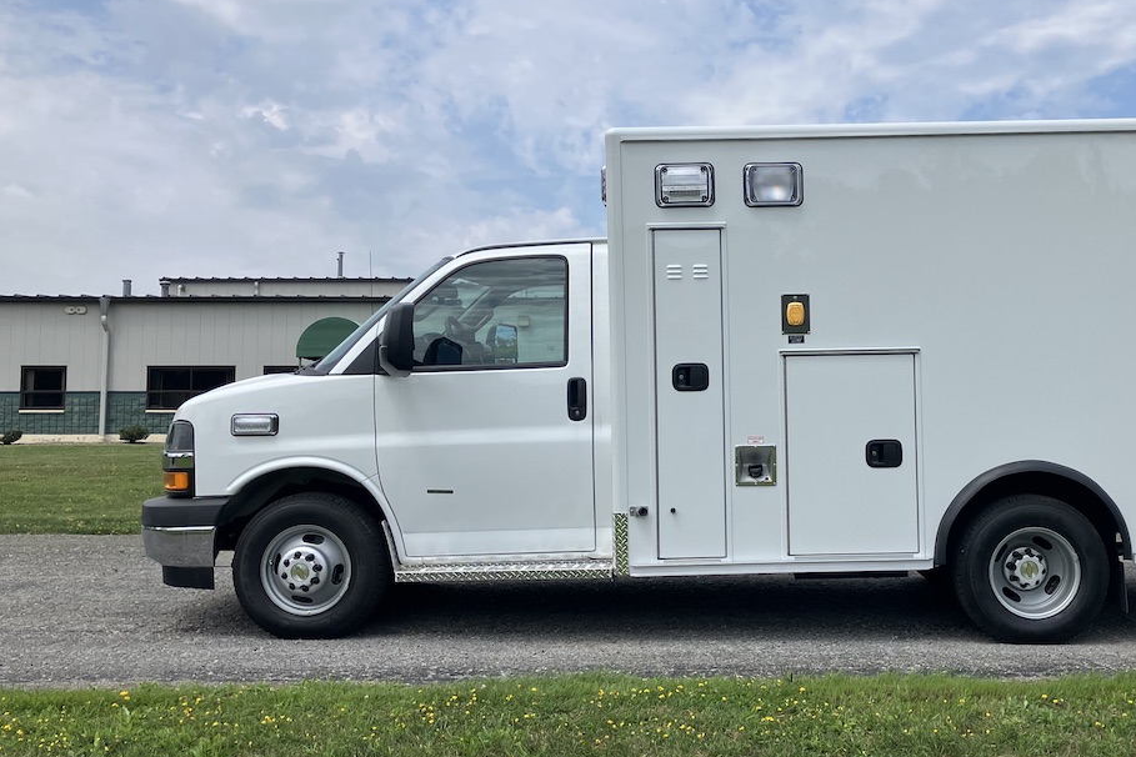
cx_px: 759
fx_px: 1294
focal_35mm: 41
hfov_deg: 46.7
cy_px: 375
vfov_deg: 32.6
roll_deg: +1.0
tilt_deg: +3.9
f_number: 1.8
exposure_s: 1/3247
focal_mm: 3.99
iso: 32
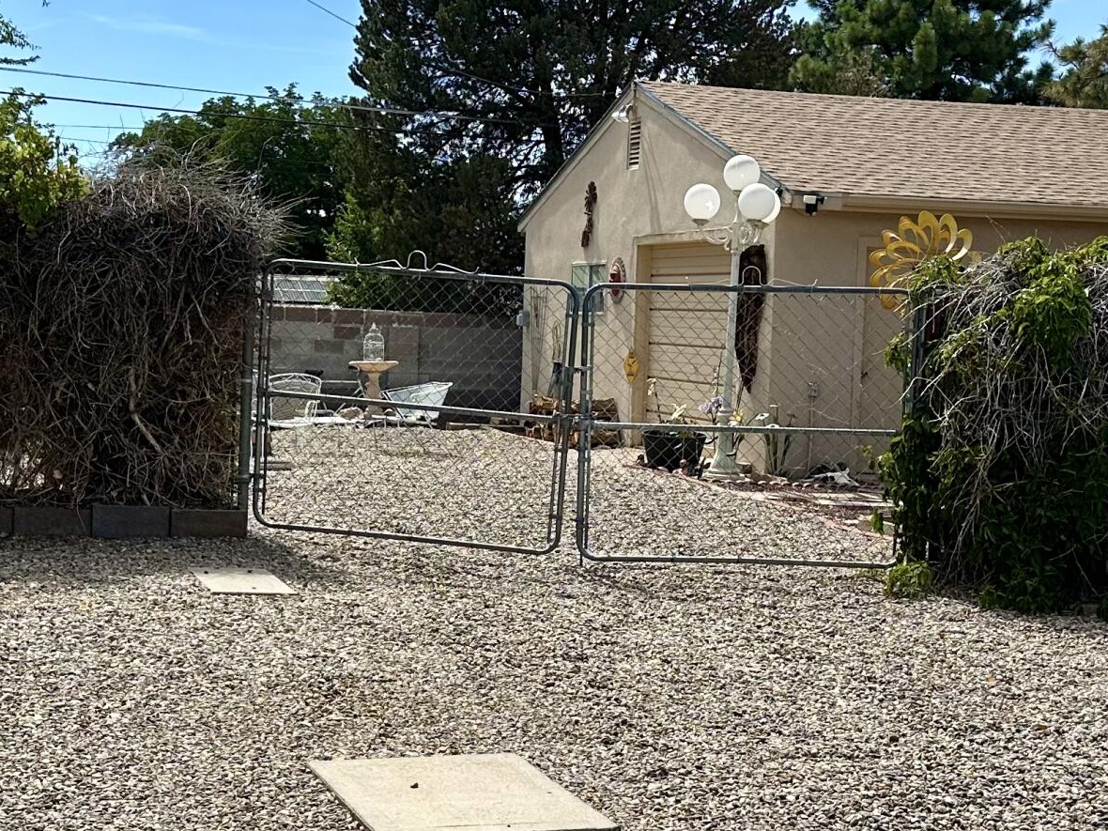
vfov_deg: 24.0
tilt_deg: -5.5
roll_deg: -1.7
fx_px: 1953
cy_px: 501
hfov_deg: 31.7
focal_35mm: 61
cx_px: 504
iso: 80
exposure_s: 1/4184
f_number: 1.78
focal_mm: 6.86
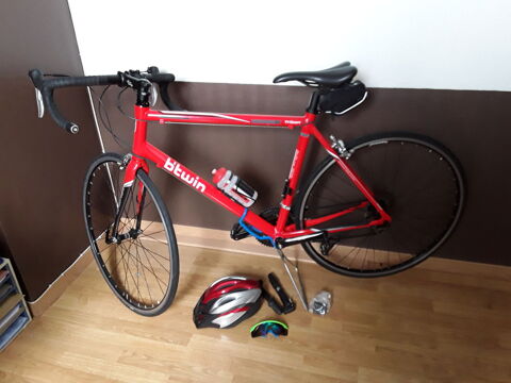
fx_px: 399
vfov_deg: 51.4
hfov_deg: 65.3
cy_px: 192
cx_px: 256
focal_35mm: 27
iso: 160
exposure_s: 1/17
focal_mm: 2.91
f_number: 1.9
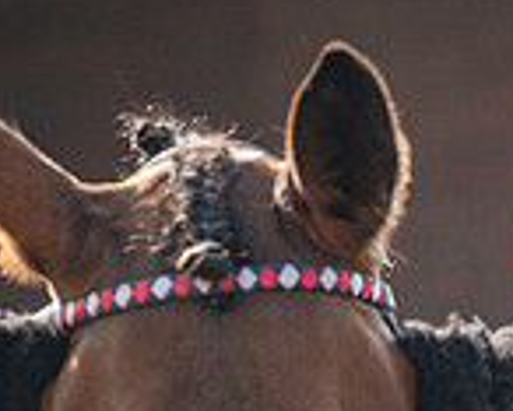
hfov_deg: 1.9
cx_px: 766
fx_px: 15497
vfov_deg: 1.5
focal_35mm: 1020
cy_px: 471
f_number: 4
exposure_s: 1/1400
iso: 800
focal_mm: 135
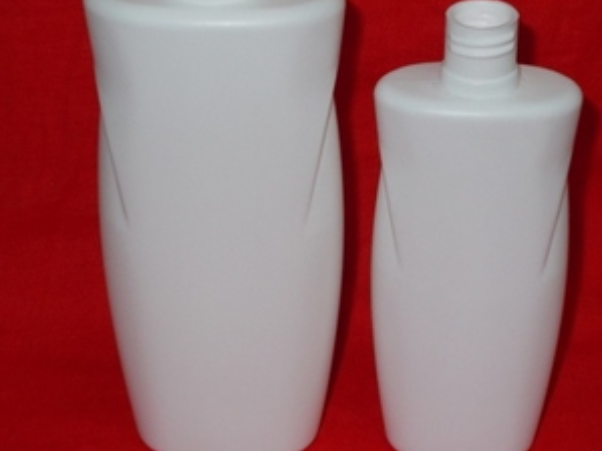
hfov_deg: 20.2
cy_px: 182
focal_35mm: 97
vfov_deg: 15.2
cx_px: 352
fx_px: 1686
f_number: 4.9
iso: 200
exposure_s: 1/30
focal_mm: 10.3
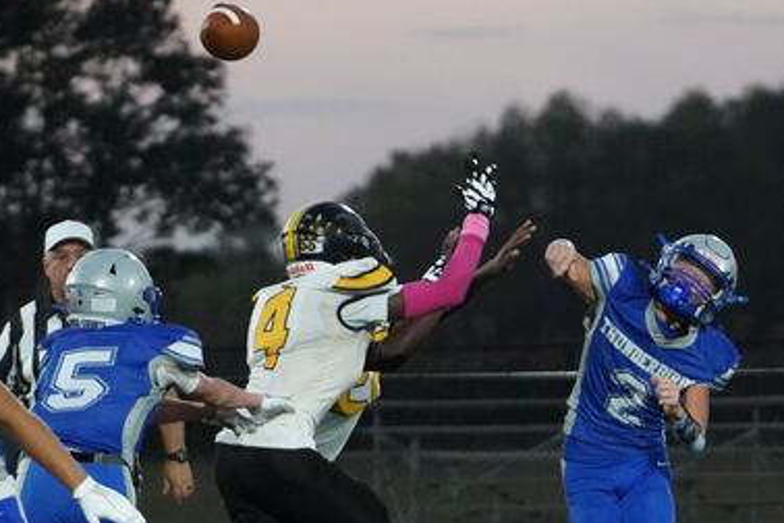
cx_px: 516
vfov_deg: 2.9
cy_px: 389
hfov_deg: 4.3
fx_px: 10322
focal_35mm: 474
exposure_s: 1/1600
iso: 10000
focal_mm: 175
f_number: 4
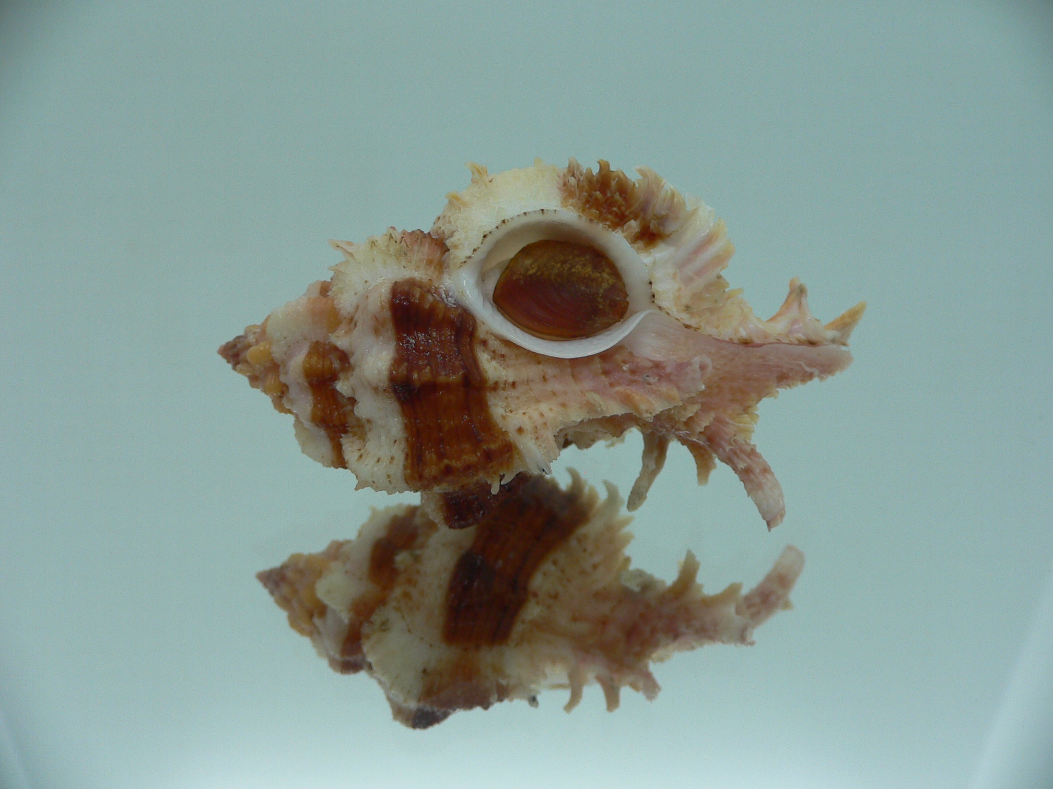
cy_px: 394
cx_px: 526
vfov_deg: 40.7
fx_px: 1065
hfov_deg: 52.6
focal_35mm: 35
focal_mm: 4.6
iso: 80
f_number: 2.8
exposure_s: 1/60
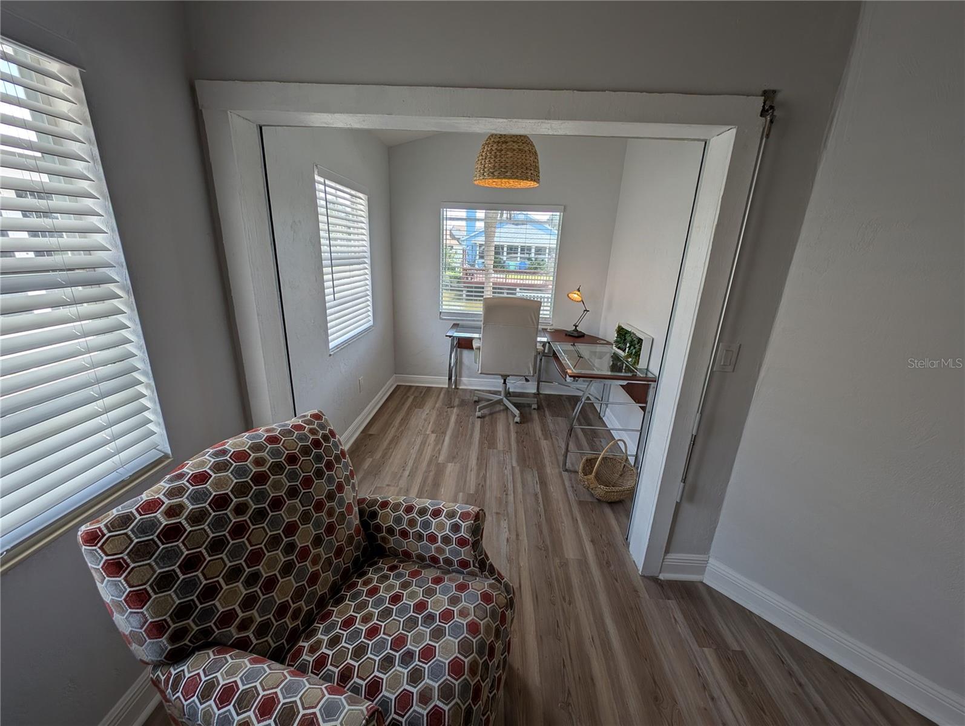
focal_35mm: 12
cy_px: 363
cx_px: 482
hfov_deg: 110.5
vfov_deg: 94.6
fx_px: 335
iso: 40
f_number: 1.95
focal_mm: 2.23
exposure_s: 1/358
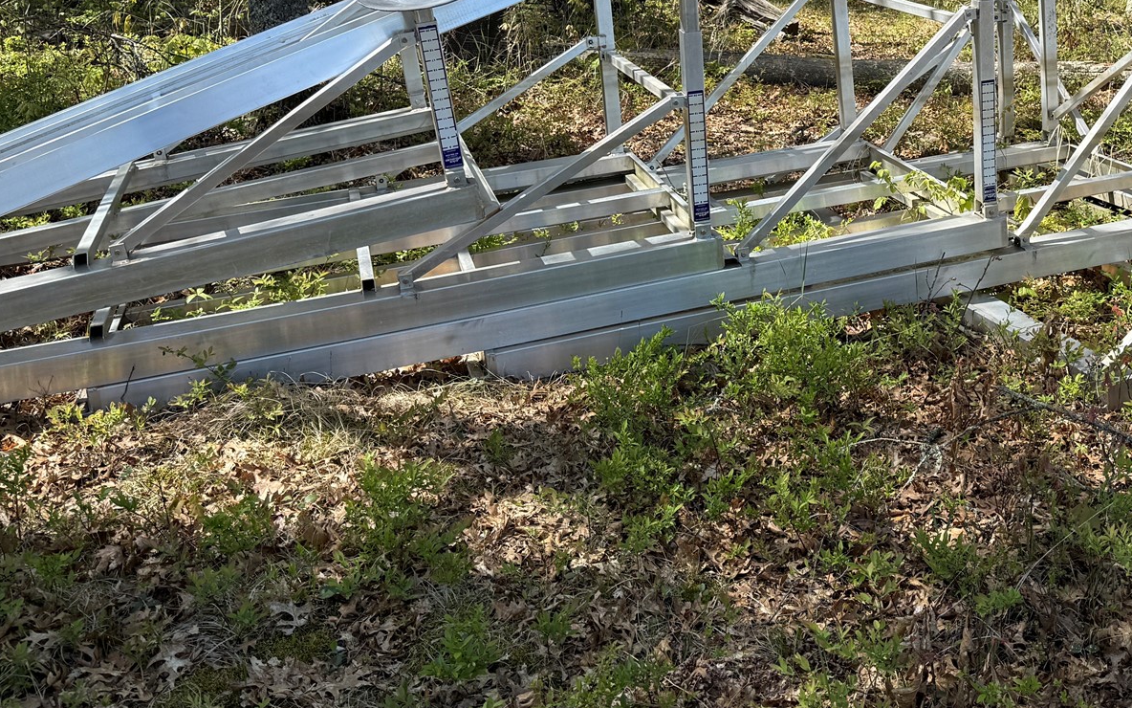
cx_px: 866
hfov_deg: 43.6
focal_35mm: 44
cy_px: 94
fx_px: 1357
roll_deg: -0.2
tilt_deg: -8.2
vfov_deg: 28.3
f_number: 1.78
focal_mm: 6.76
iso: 80
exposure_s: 1/1437
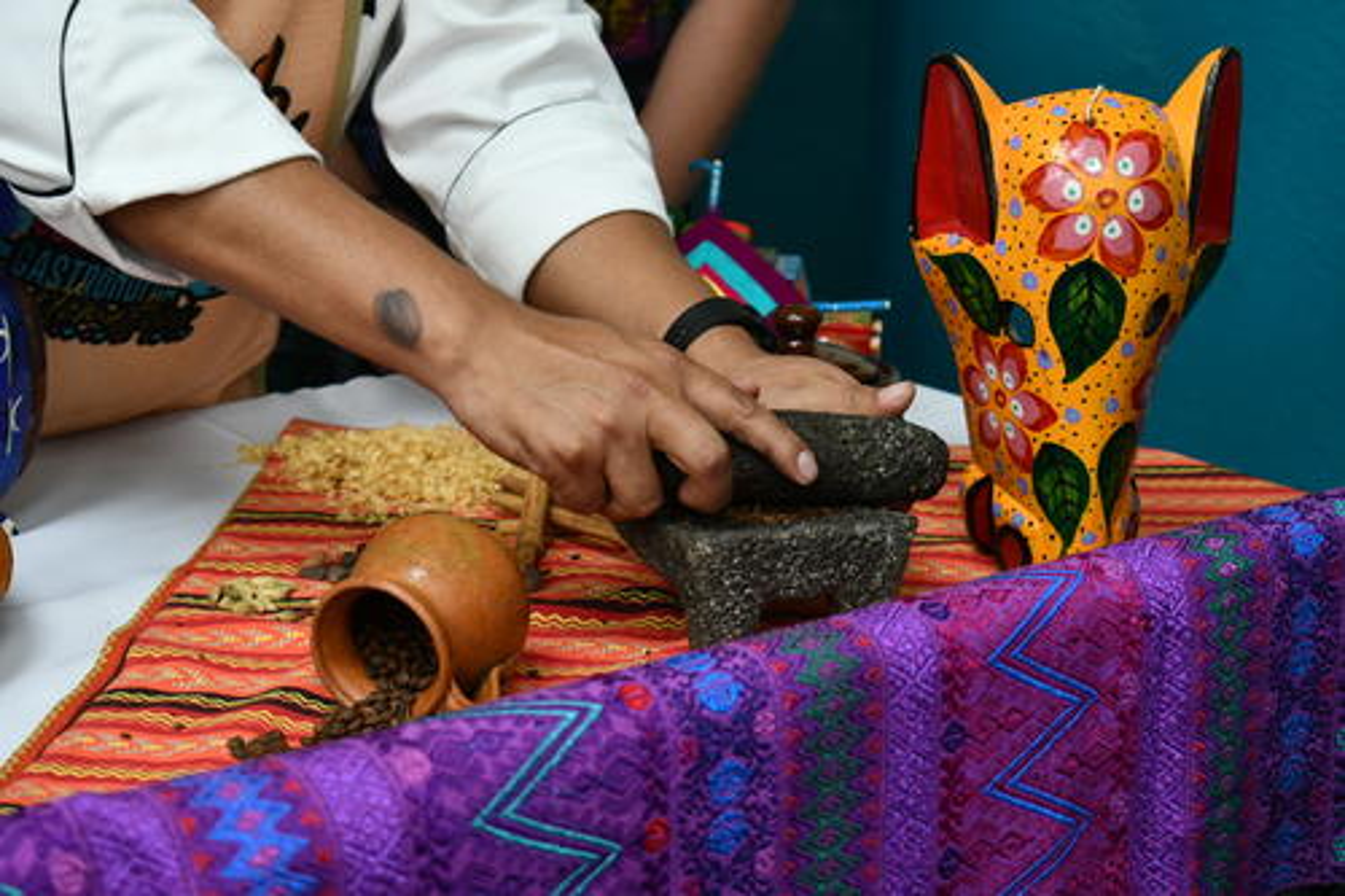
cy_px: 448
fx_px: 3062
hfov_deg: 24.8
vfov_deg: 16.6
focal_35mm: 82
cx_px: 672
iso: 1250
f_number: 5.6
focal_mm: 55
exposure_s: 1/60
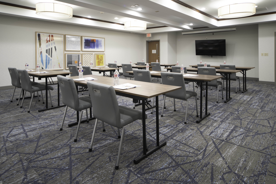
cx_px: 138
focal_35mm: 21
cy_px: 92
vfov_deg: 59.5
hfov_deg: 81.2
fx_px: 161
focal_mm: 21
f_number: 5.6
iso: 100
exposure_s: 1/3
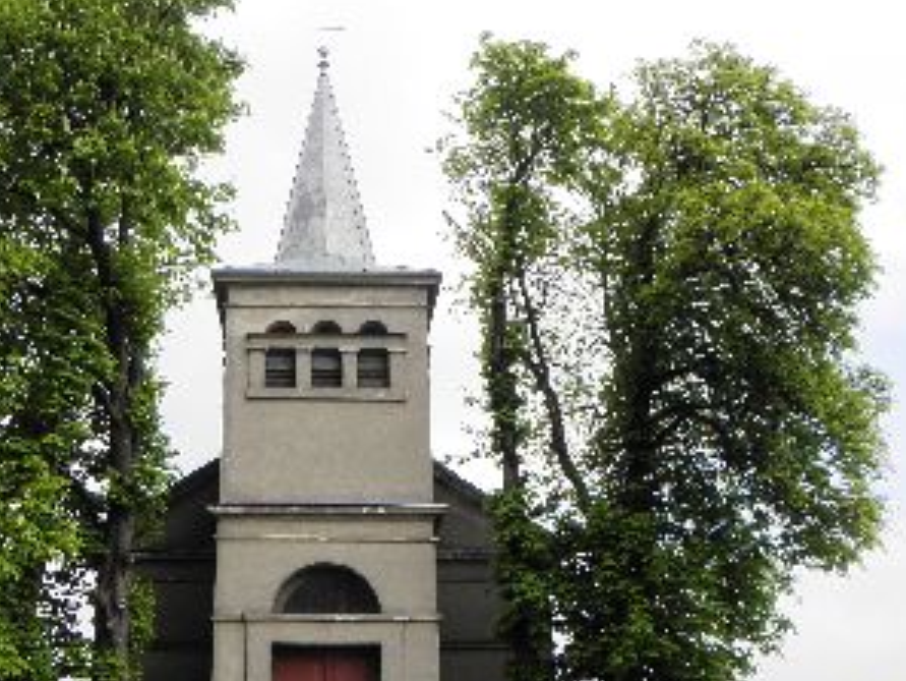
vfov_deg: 36.6
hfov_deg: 47.4
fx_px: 1021
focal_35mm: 39
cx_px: 339
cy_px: 440
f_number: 5.6
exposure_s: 1/160
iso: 64
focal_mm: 5.34
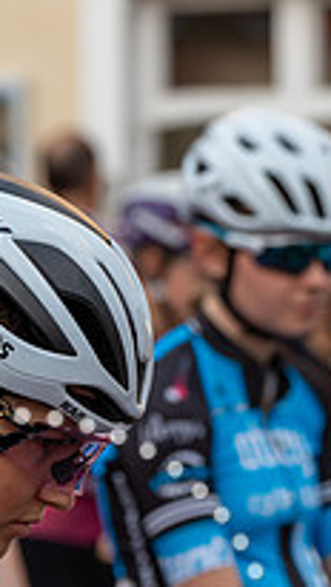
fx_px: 3788
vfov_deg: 8.9
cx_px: 71
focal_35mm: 243
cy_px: 433
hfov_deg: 5.0
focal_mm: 106
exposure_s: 1/1250
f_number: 4.5
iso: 500
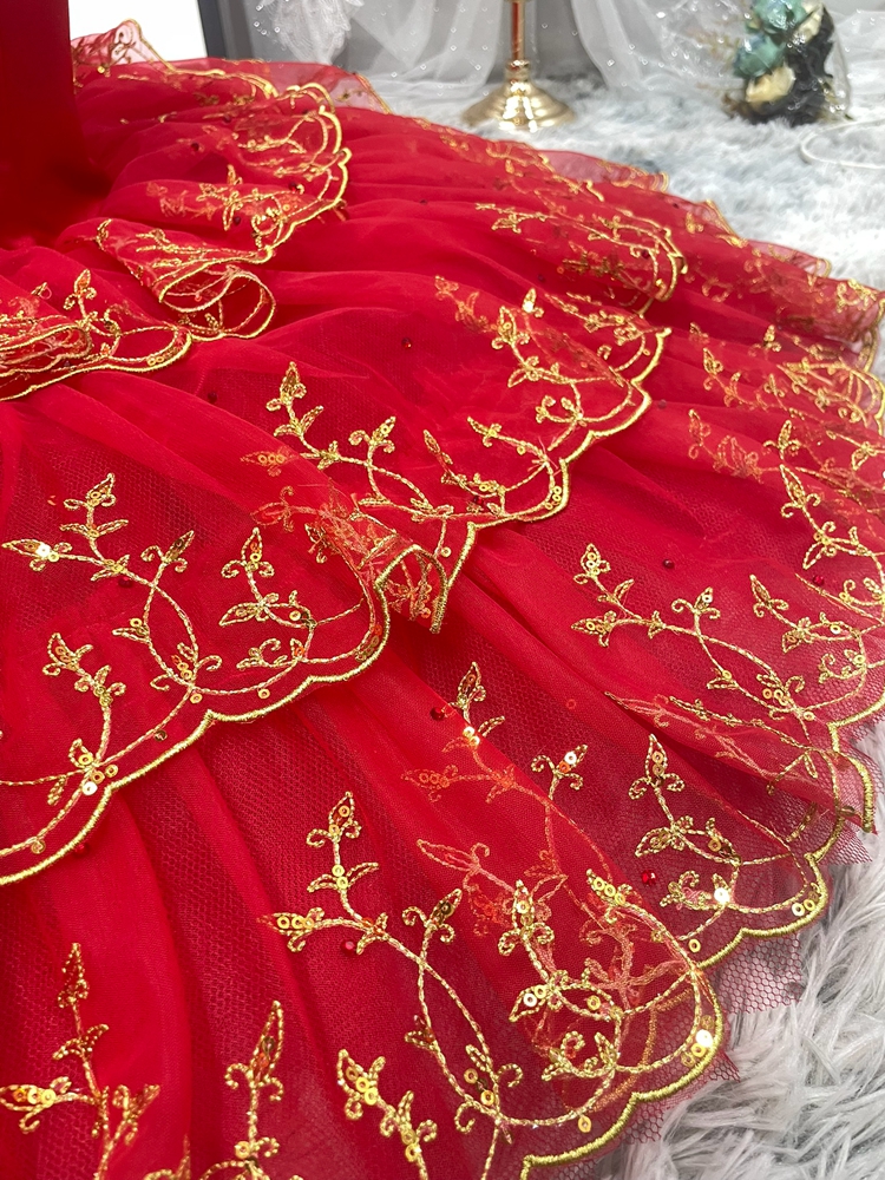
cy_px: 590
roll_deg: +4.1
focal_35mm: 26
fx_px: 886
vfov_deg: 67.3
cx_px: 442
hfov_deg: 53.1
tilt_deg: -39.7
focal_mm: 4.2
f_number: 1.6
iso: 100
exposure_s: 1/50
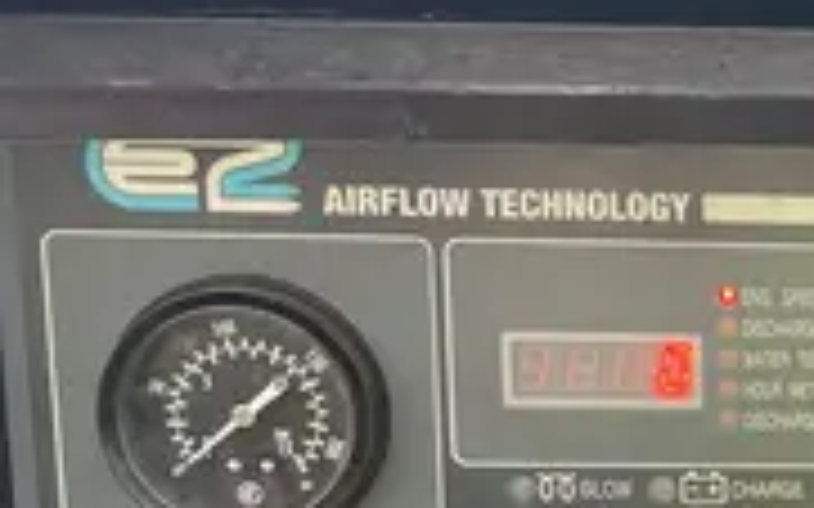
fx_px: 1863
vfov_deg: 15.4
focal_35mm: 84
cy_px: 398
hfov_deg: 21.4
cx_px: 1165
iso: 125
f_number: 1.6
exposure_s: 1/105
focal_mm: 4.2
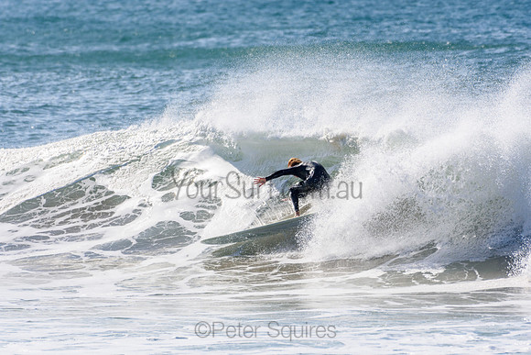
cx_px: 266
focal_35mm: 750
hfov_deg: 2.7
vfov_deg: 1.8
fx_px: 11065
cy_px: 178
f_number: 5.6
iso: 220
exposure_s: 1/2000
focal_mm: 500
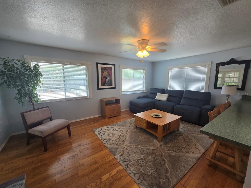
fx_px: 94
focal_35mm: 13
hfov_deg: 106.2
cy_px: 94
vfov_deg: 89.9
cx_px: 126
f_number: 2.2
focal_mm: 2.2
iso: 100
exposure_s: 1/60
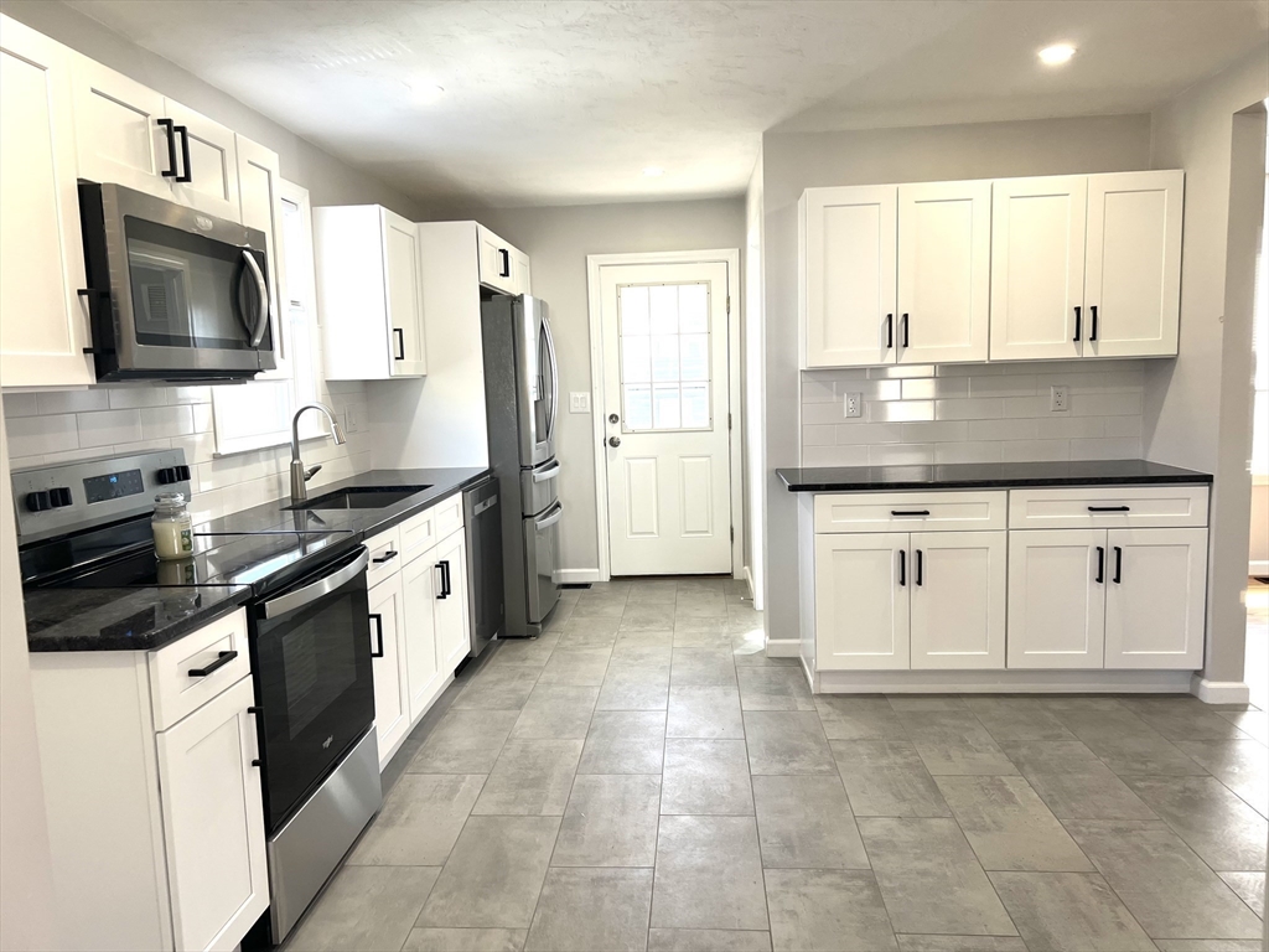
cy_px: 476
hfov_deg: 67.3
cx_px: 634
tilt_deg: -6.1
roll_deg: +2.5
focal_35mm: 26
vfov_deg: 53.1
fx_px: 953
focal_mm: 5.7
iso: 80
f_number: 1.5
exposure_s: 1/121
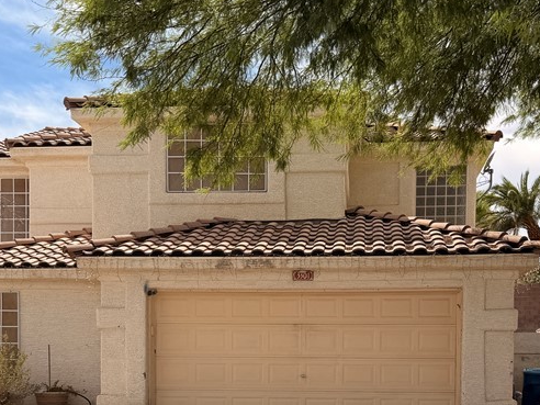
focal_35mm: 50
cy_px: 390
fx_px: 780
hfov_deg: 38.2
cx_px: 293
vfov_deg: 27.7
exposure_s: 1/6711
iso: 80
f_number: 1.78
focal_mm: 6.76
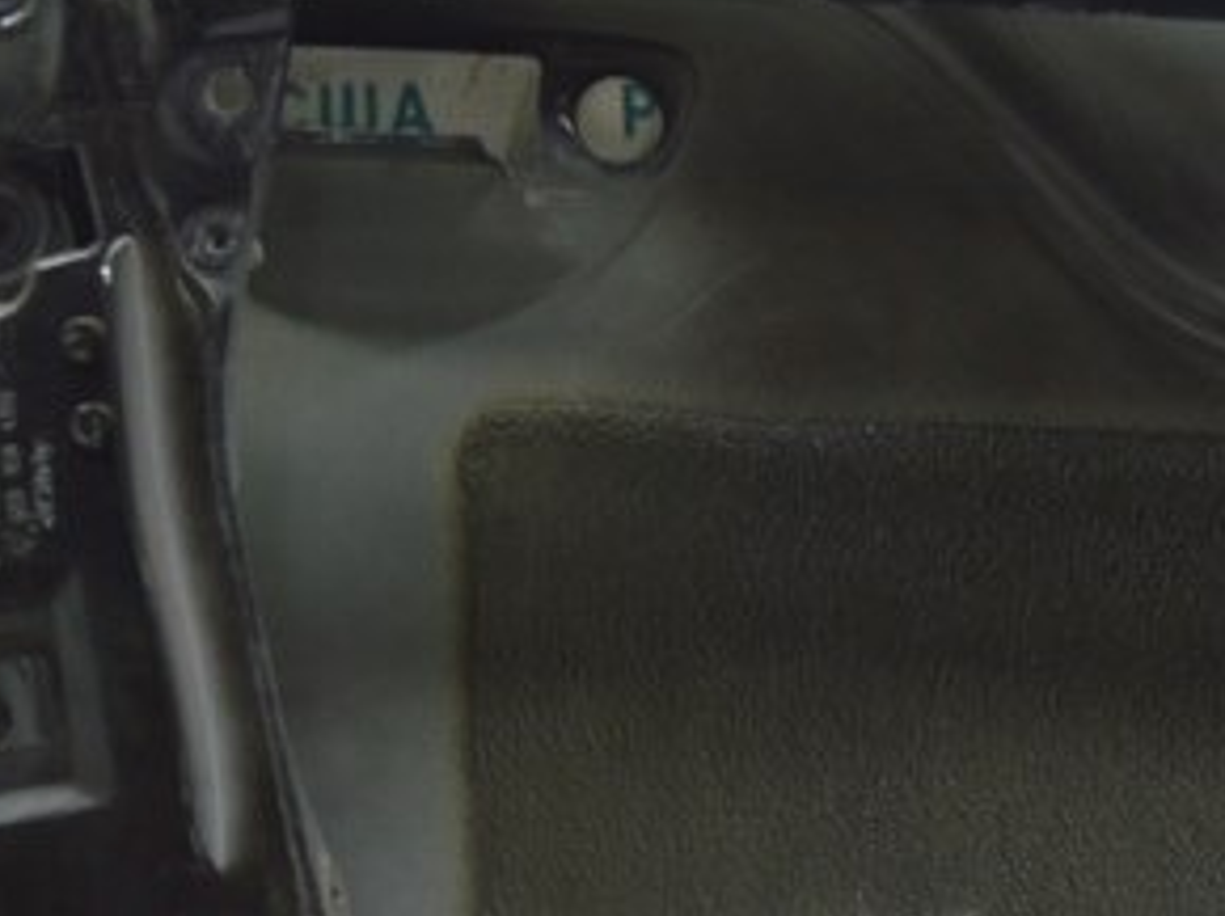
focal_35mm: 112
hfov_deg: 16.6
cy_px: 804
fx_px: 3960
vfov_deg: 13.1
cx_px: 1571
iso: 400
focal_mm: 22
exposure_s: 1/20
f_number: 5.6
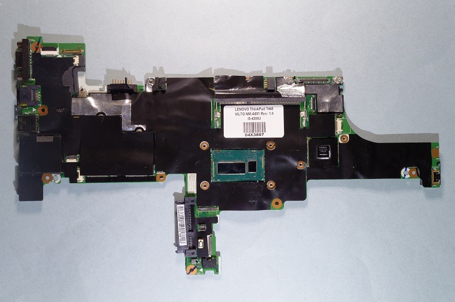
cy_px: 151
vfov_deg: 39.9
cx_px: 228
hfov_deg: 57.3
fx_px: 417
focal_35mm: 33
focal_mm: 22
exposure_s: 1/6
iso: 100
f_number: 8
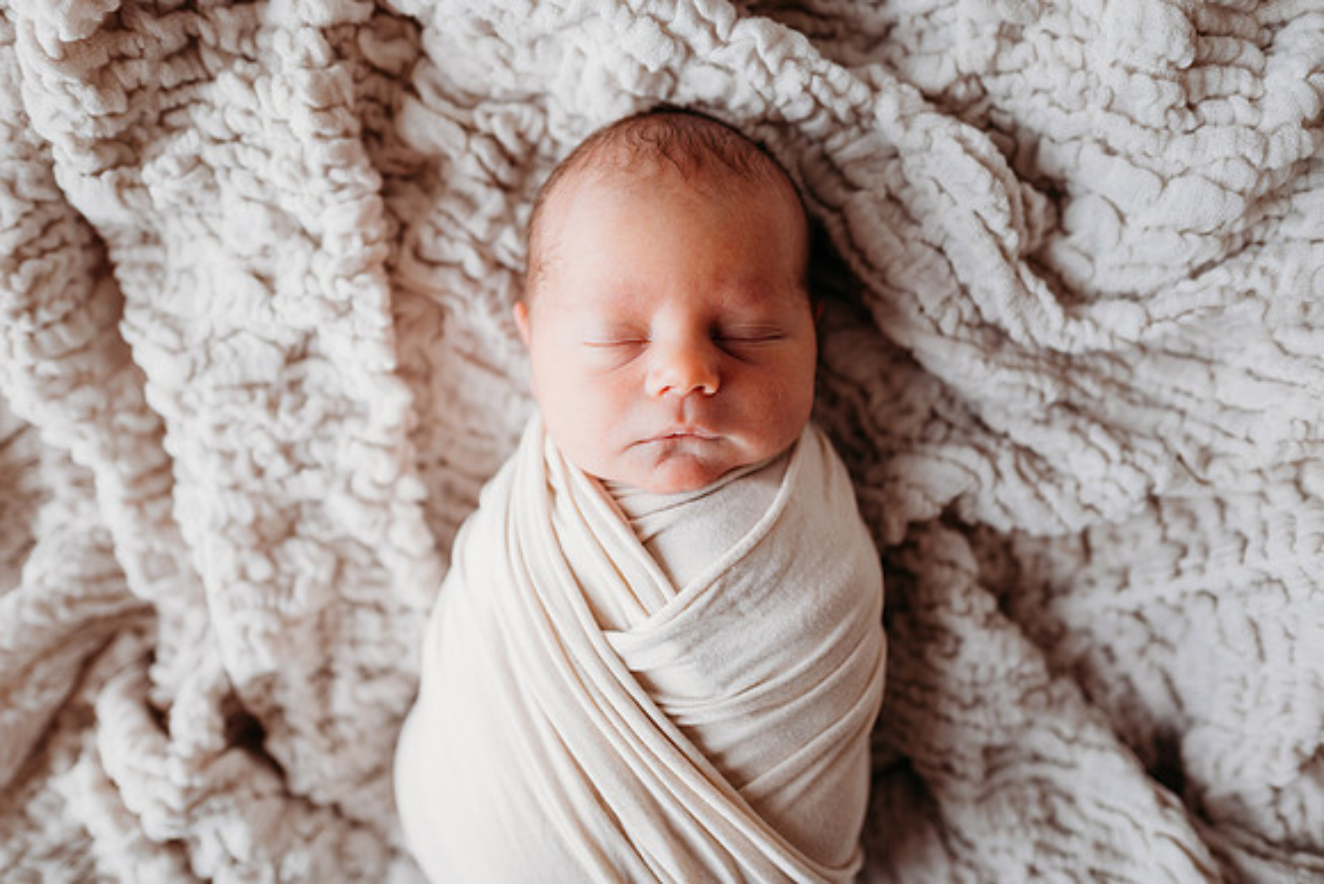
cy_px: 442
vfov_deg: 53.2
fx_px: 883
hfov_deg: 73.7
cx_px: 662
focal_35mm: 24
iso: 80
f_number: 2.2
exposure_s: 1/200
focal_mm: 24
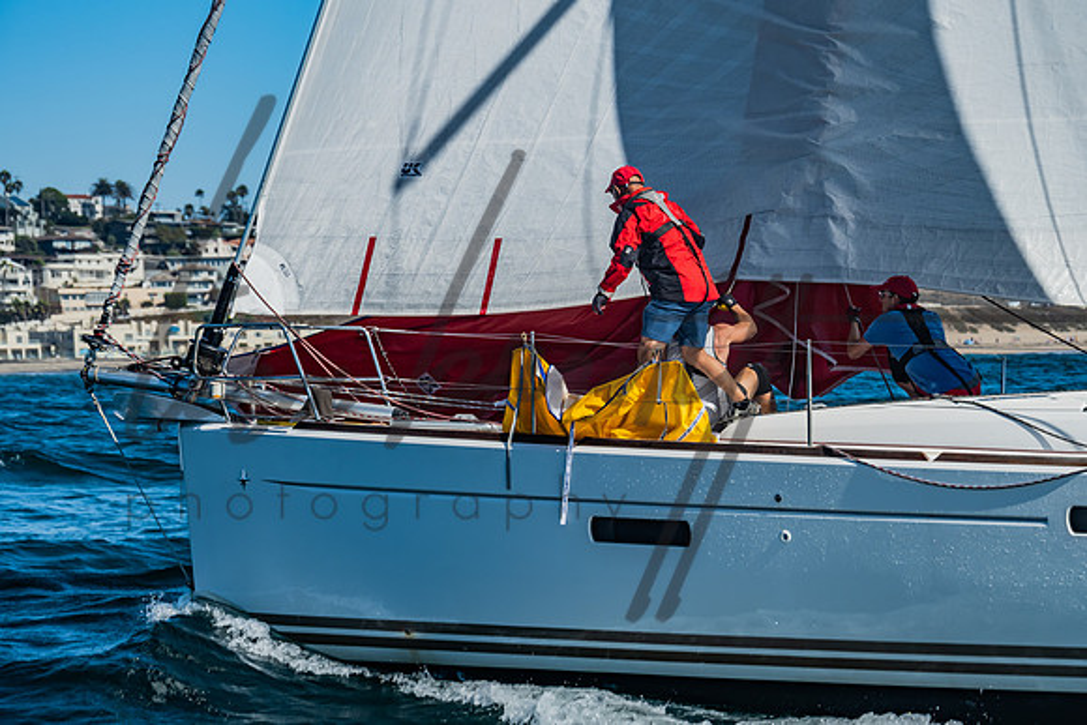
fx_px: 3734
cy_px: 282
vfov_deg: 11.1
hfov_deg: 16.5
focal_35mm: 124
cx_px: 661
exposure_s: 1/640
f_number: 6.3
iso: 160
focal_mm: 96
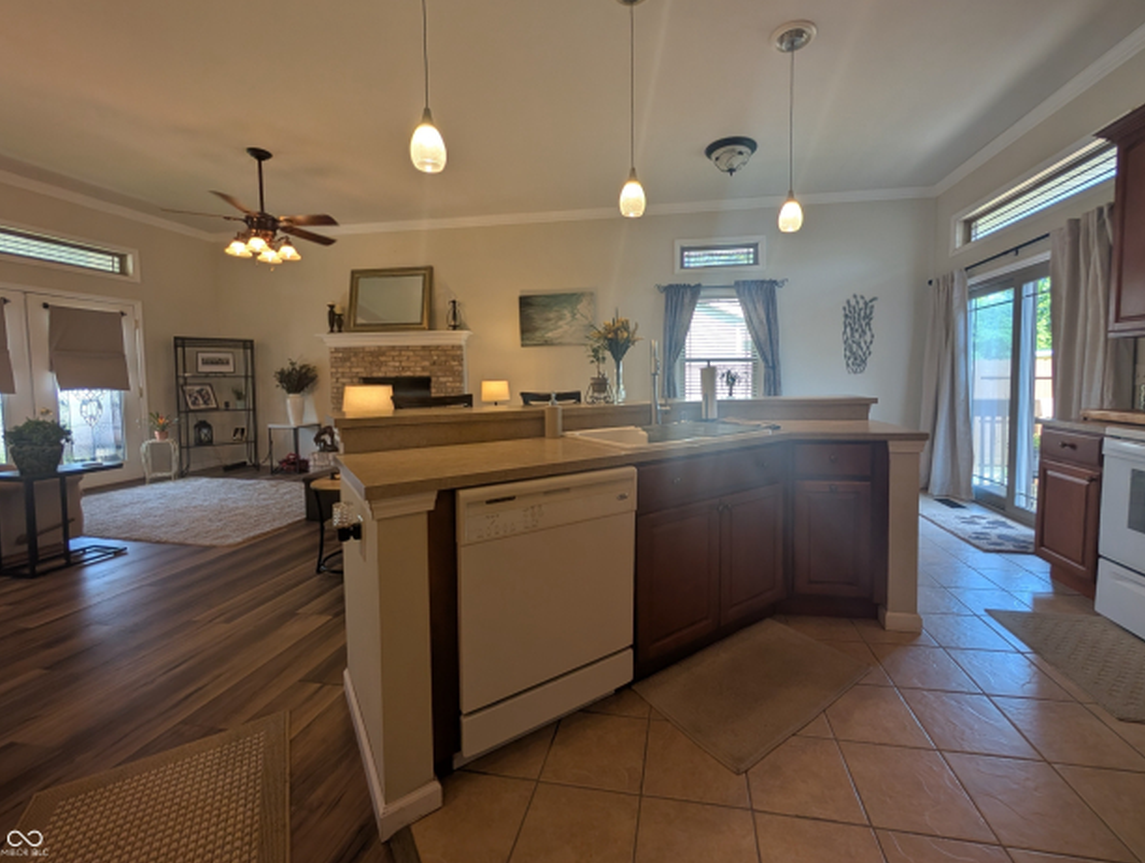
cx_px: 609
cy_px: 400
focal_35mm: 13
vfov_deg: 89.9
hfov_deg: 105.9
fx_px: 431
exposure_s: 1/120
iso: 87
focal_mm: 2.02
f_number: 1.7
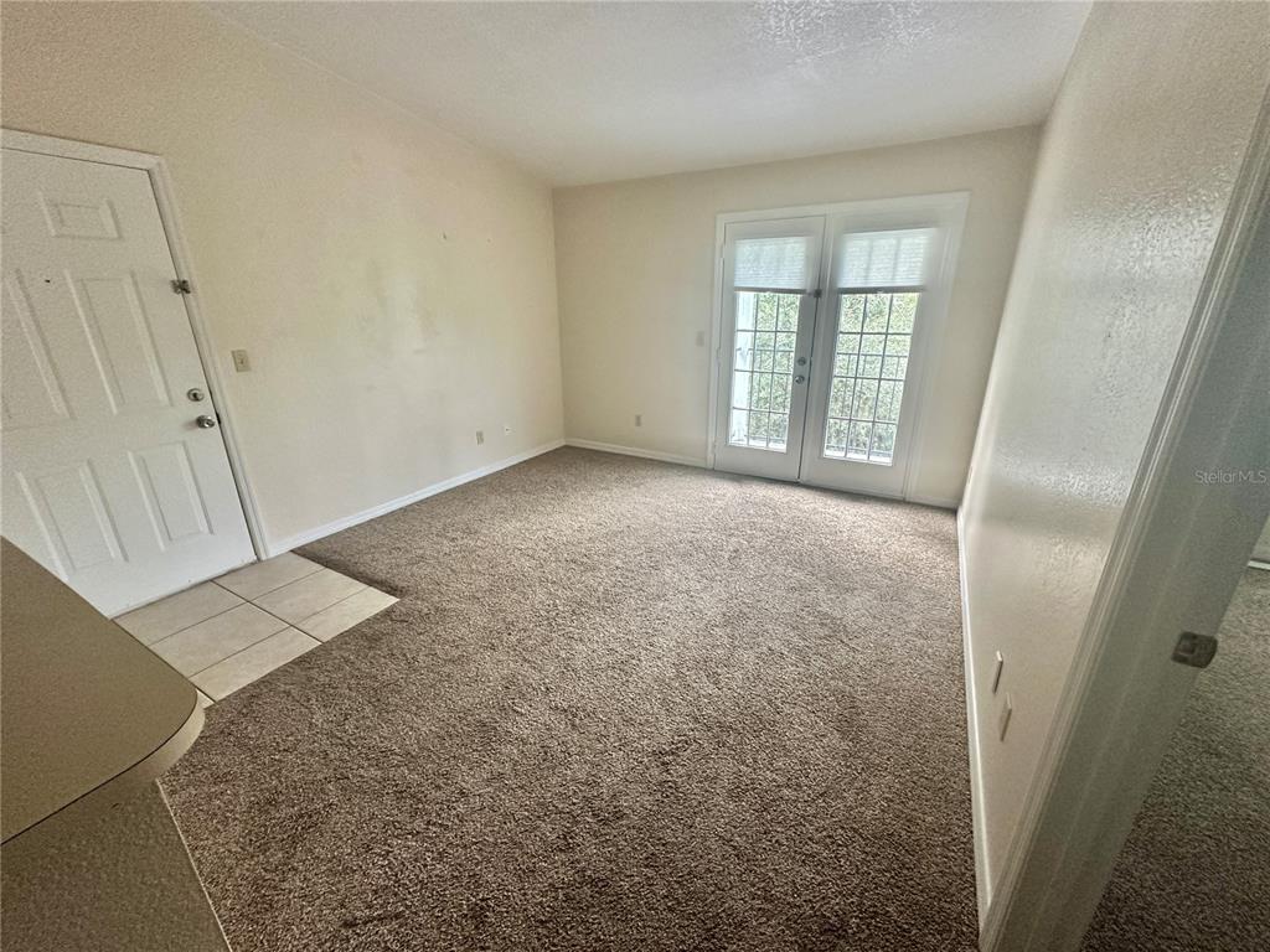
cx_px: 635
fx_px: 514
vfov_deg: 85.7
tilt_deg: -18.1
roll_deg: +0.2
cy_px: 476
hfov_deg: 102.1
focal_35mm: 14
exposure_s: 1/99
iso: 320
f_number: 2.2
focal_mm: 2.22
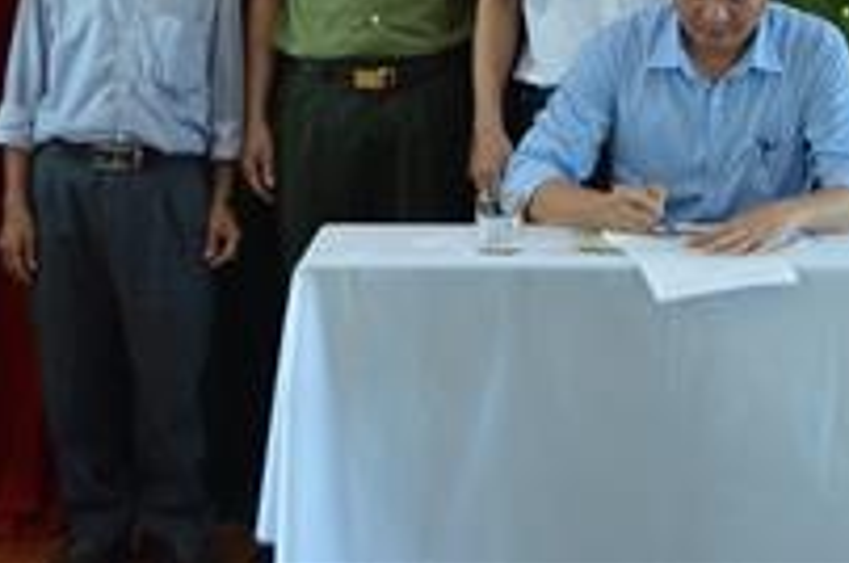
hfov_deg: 18.8
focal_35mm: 107
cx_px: 786
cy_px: -59
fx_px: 2519
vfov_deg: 12.5
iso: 500
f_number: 4.8
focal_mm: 32
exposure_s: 1/25
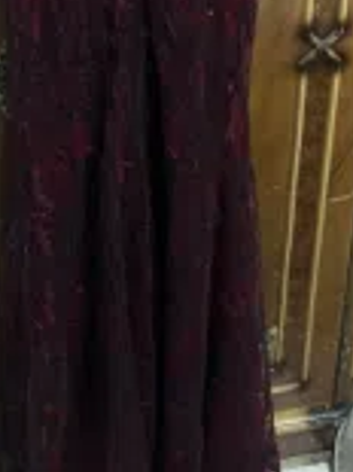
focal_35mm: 67
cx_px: 183
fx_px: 912
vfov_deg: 25.2
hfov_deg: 21.9
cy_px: -134
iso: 640
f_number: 1.6
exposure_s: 1/33
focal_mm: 5.1
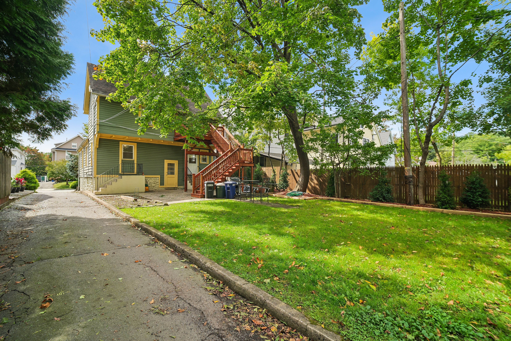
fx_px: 341
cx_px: 256
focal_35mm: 24
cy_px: 170
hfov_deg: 73.7
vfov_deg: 53.1
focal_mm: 24
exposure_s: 1/320
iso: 640
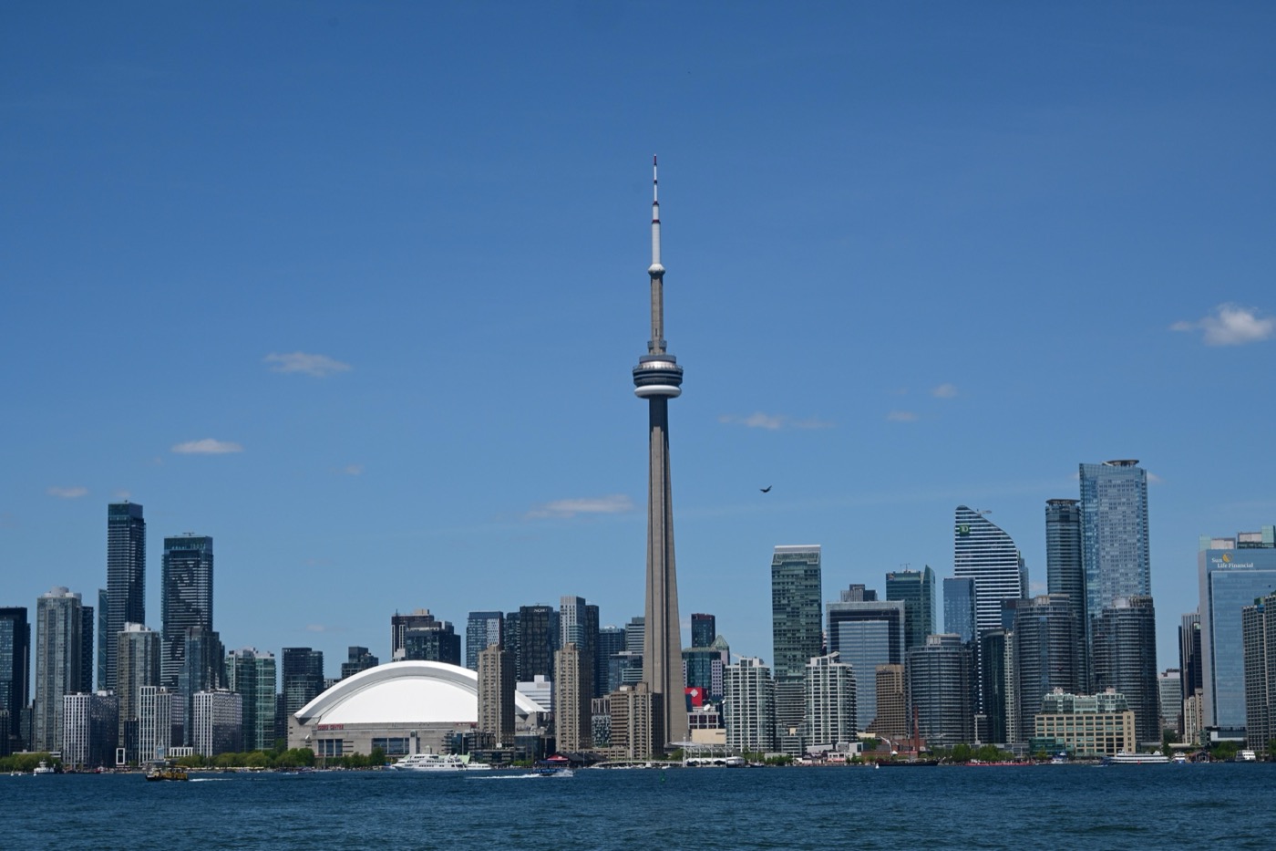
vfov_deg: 18.2
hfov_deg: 27.0
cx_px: 638
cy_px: 426
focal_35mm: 75
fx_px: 2658
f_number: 13
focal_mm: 50
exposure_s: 1/250
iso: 100
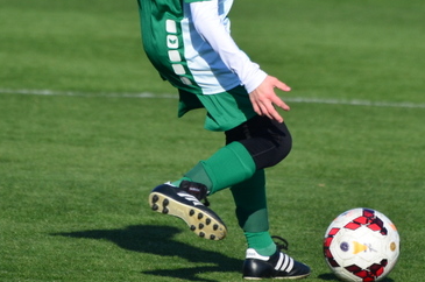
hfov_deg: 2.3
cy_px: -7
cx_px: 316
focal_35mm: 888
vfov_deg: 1.5
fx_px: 10465
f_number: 6.3
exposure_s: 1/2500
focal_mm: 270
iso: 500
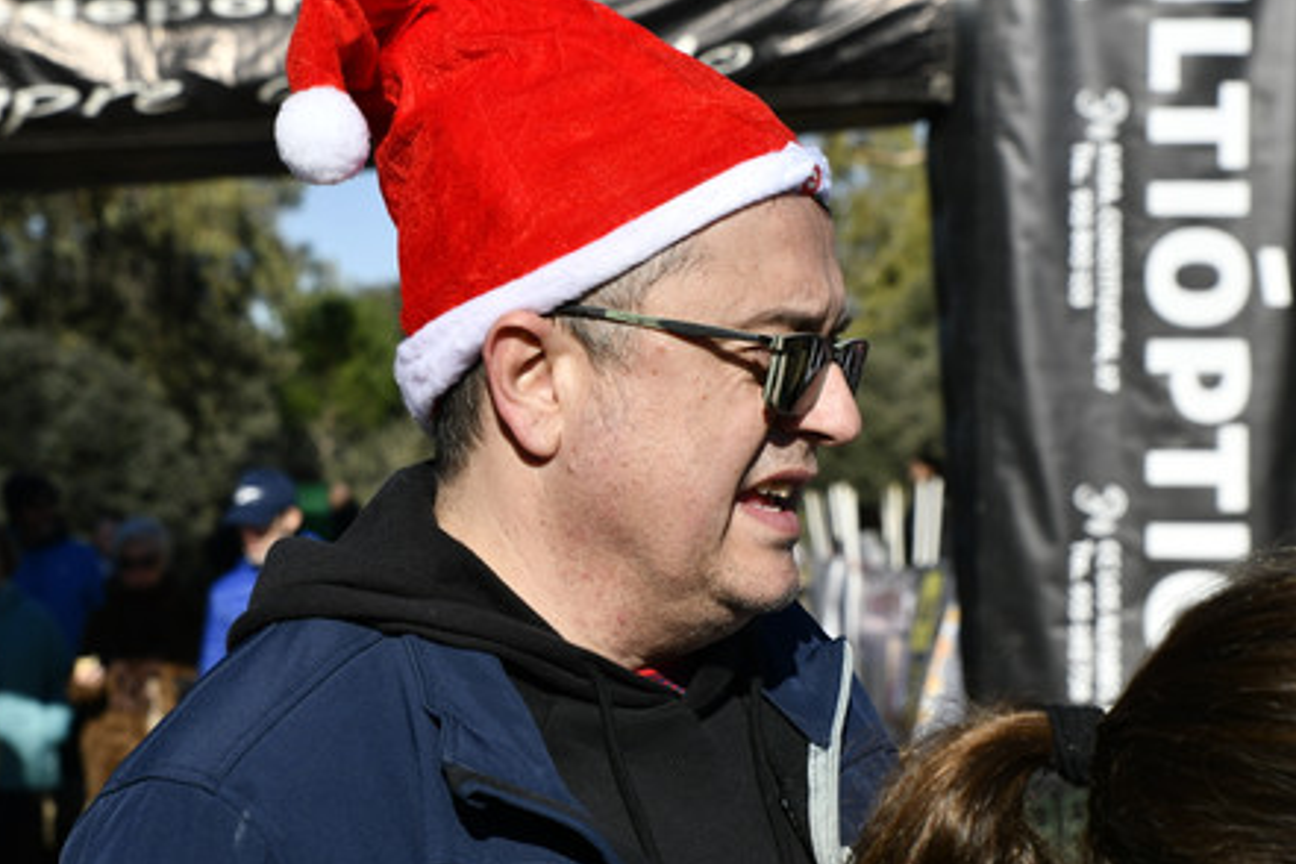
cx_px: 670
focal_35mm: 102
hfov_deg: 20.0
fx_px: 3672
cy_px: 442
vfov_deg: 13.4
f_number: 6.3
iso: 125
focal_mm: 60
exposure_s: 1/640
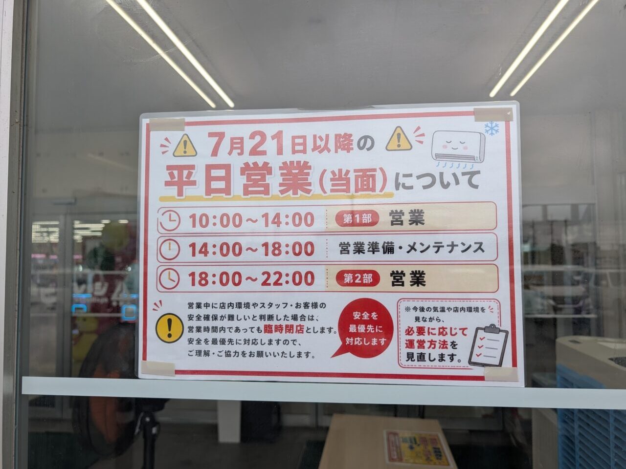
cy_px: 234
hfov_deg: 71.6
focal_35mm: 24
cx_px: 313
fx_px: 434
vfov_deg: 56.8
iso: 28
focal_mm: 6.9
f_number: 1.68
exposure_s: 1/464
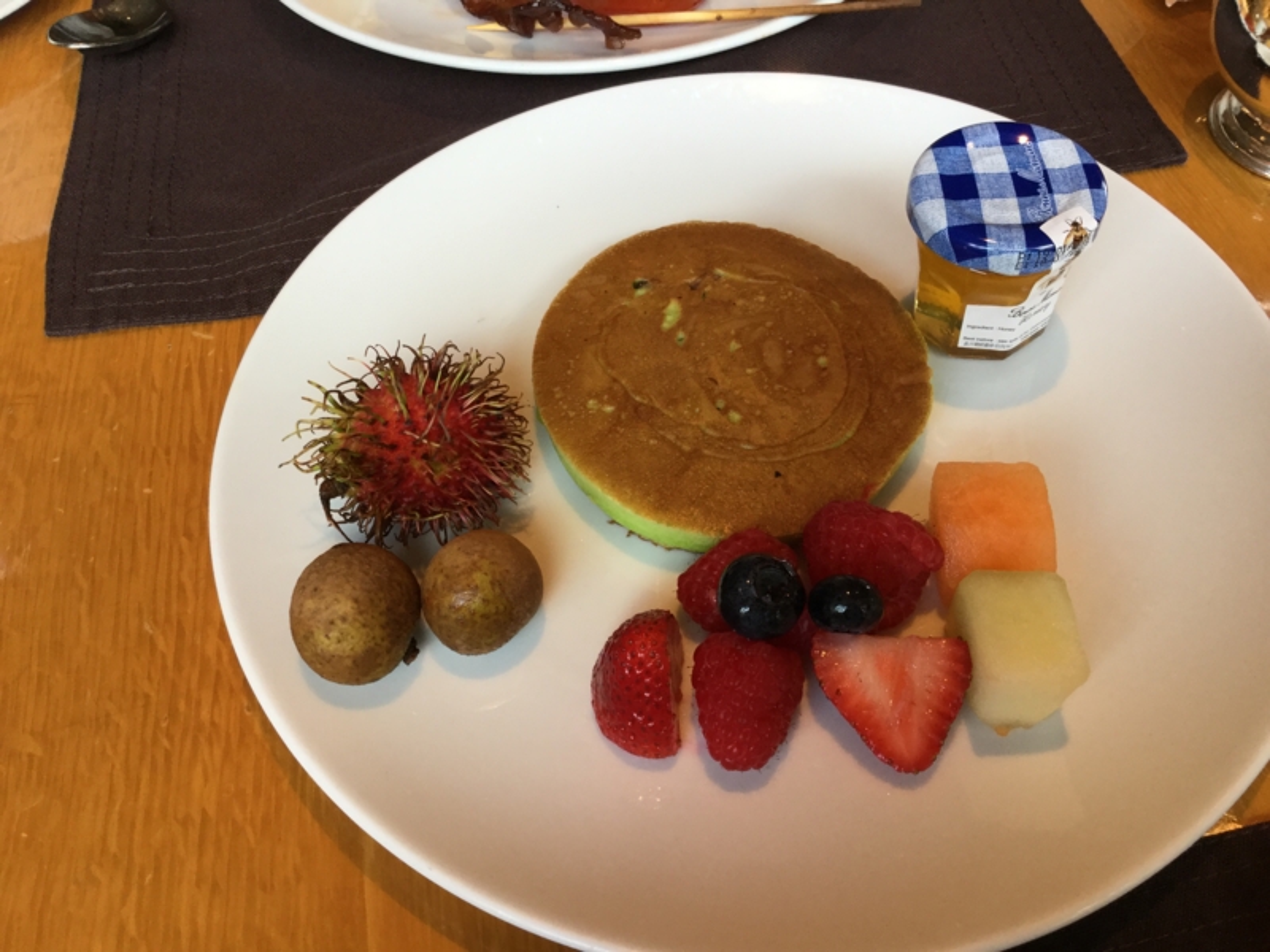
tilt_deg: -55.3
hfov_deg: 58.4
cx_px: 635
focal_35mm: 31
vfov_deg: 45.4
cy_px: 476
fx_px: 1137
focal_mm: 3.3
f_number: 2.4
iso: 32
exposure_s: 1/33
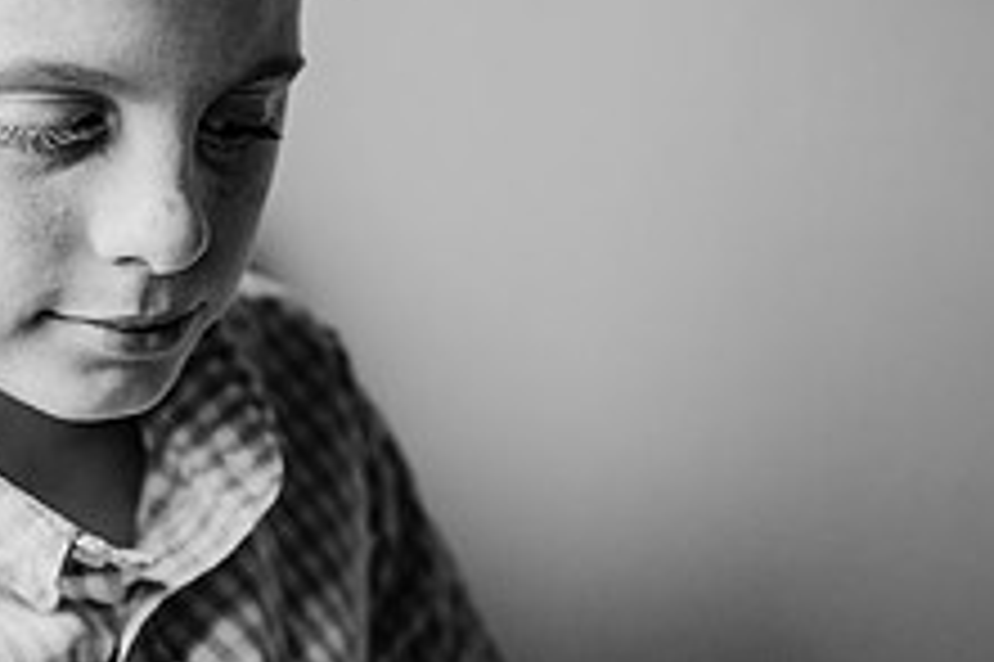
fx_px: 1738
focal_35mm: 63
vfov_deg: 21.4
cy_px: 187
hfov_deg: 30.7
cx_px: 121
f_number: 2
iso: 640
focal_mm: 24
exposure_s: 1/640
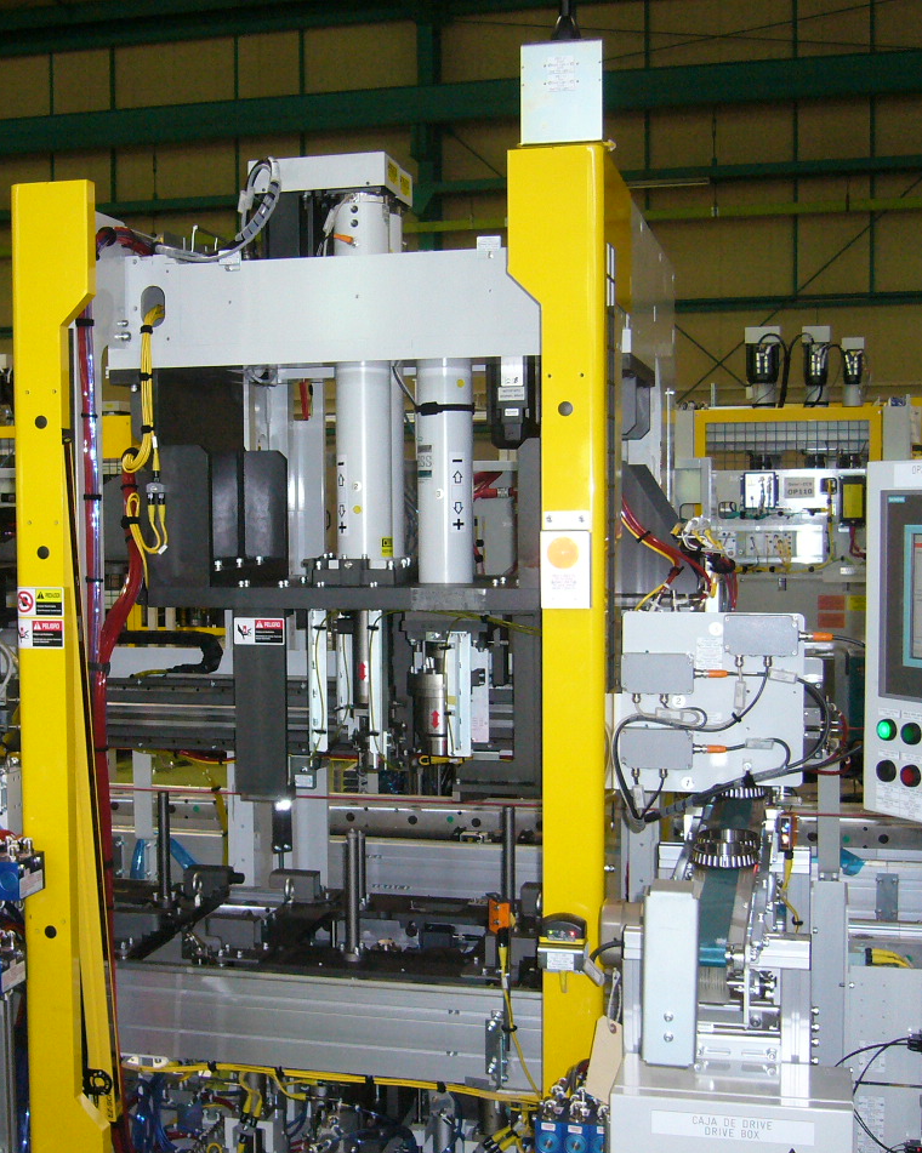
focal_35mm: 46
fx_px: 1570
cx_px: 319
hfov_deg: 32.5
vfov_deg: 40.3
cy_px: 572
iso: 250
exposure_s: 1/60
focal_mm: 5.8
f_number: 2.8
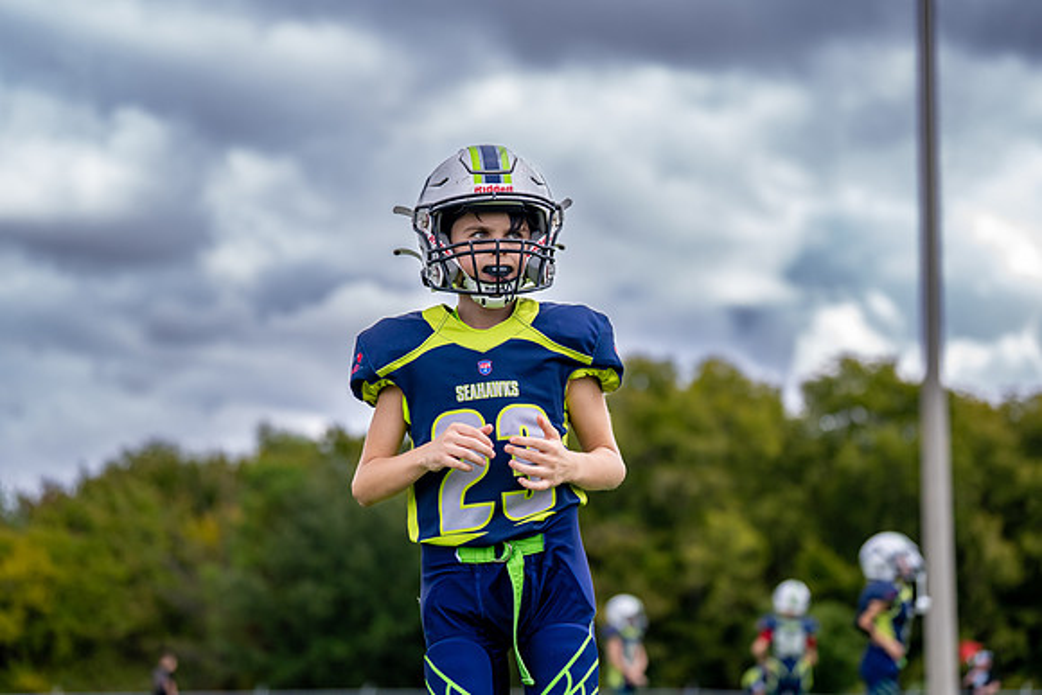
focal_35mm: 94
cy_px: 314
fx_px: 2714
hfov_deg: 21.7
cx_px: 511
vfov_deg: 14.6
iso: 400
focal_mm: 84
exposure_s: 1/2500
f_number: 2.8
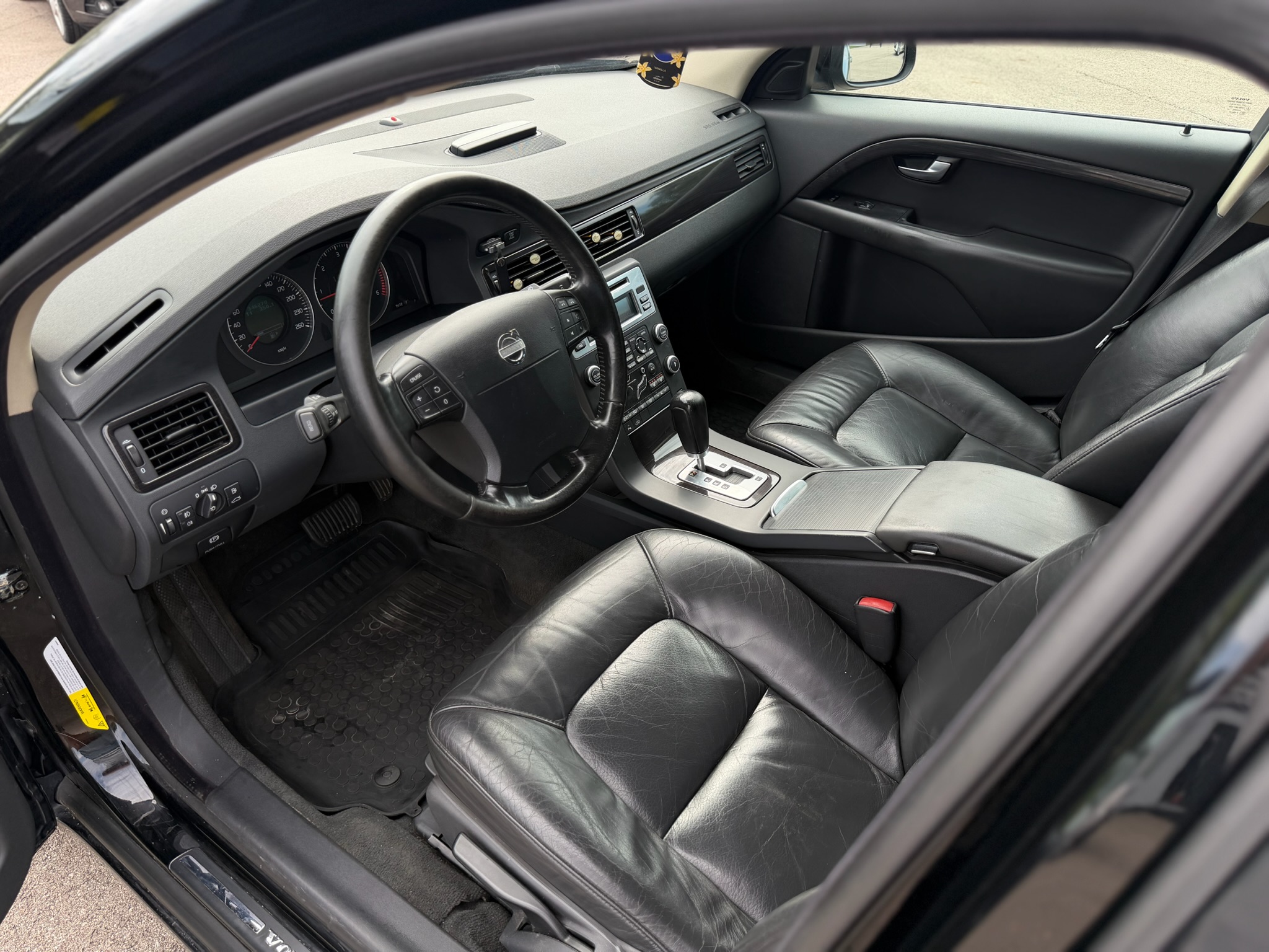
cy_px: 476
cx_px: 634
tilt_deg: -34.3
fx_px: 880
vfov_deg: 56.8
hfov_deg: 71.6
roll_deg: -1.0
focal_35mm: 24
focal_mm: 6.76
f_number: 1.78
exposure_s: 1/868
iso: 100
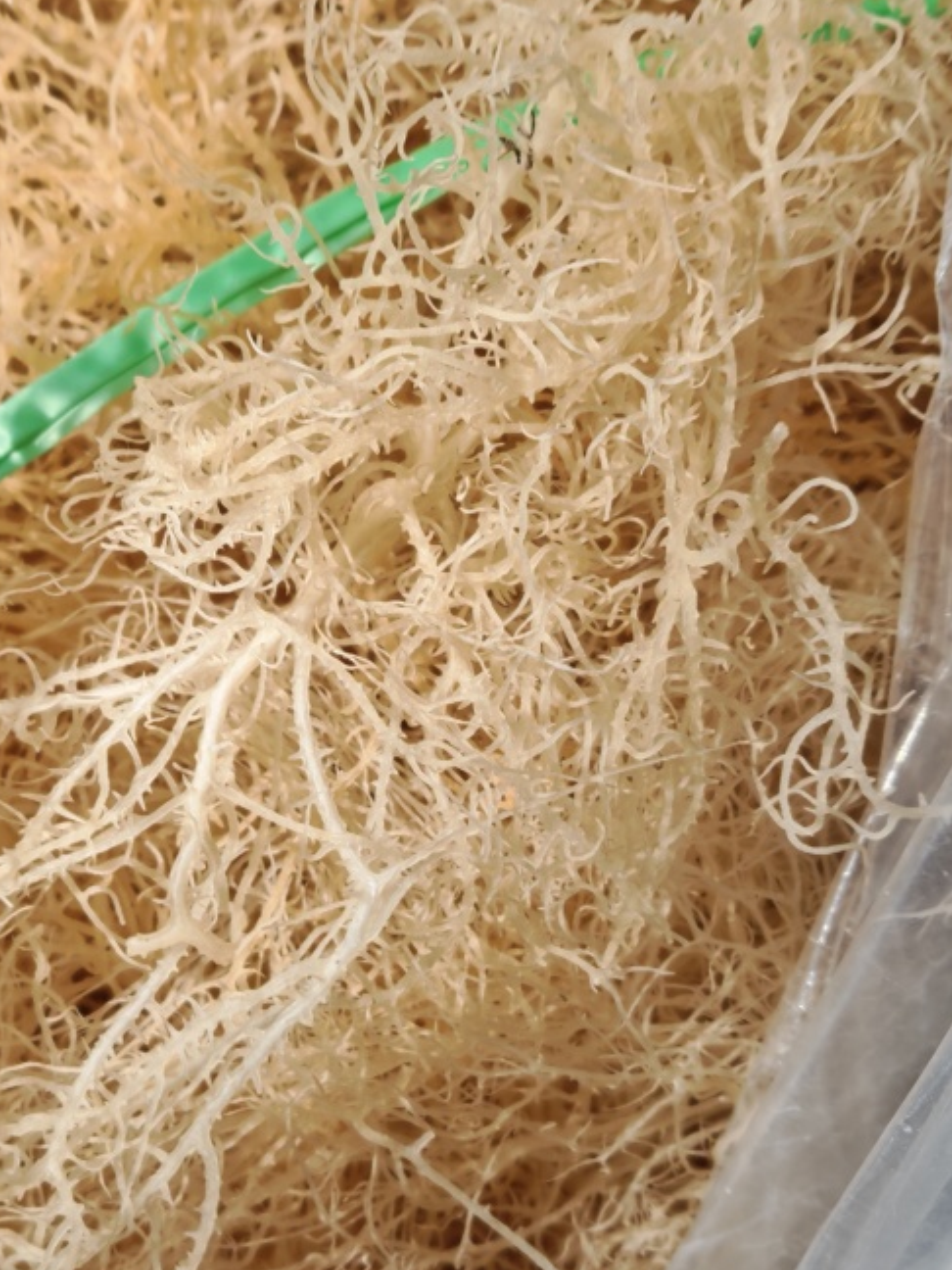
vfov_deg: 24.7
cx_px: 264
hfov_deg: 18.6
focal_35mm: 79
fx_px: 2897
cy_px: 771
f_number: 1.9
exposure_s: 1/240
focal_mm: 6.67
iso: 50
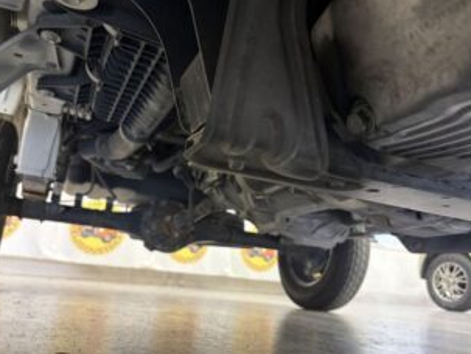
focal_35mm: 30
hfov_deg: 59.9
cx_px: 230
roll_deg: -5.4
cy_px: 196
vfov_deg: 46.8
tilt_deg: +12.6
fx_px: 409
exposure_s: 1/50
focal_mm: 5.96
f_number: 1.6
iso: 250
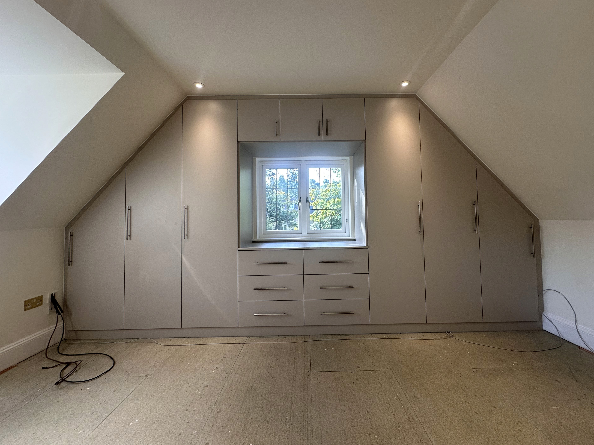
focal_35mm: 15
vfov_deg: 81.6
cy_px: 208
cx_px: 311
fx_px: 257
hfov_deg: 98.1
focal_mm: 2.22
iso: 80
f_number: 2.2
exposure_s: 1/100
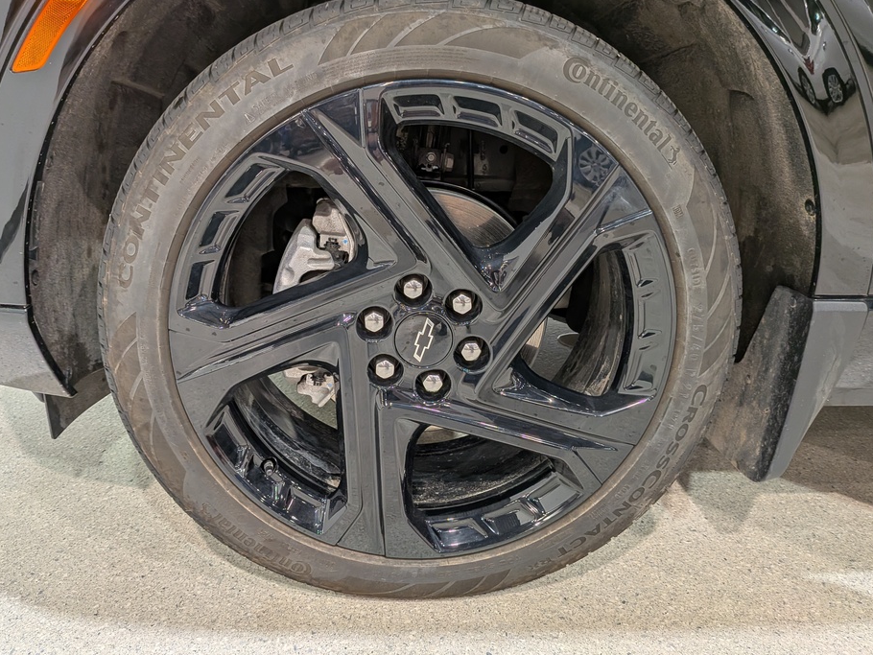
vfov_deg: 51.3
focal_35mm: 27
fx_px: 681
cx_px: 424
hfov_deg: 65.3
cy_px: 303
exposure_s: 1/123
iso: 27
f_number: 1.7
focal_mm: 4.53
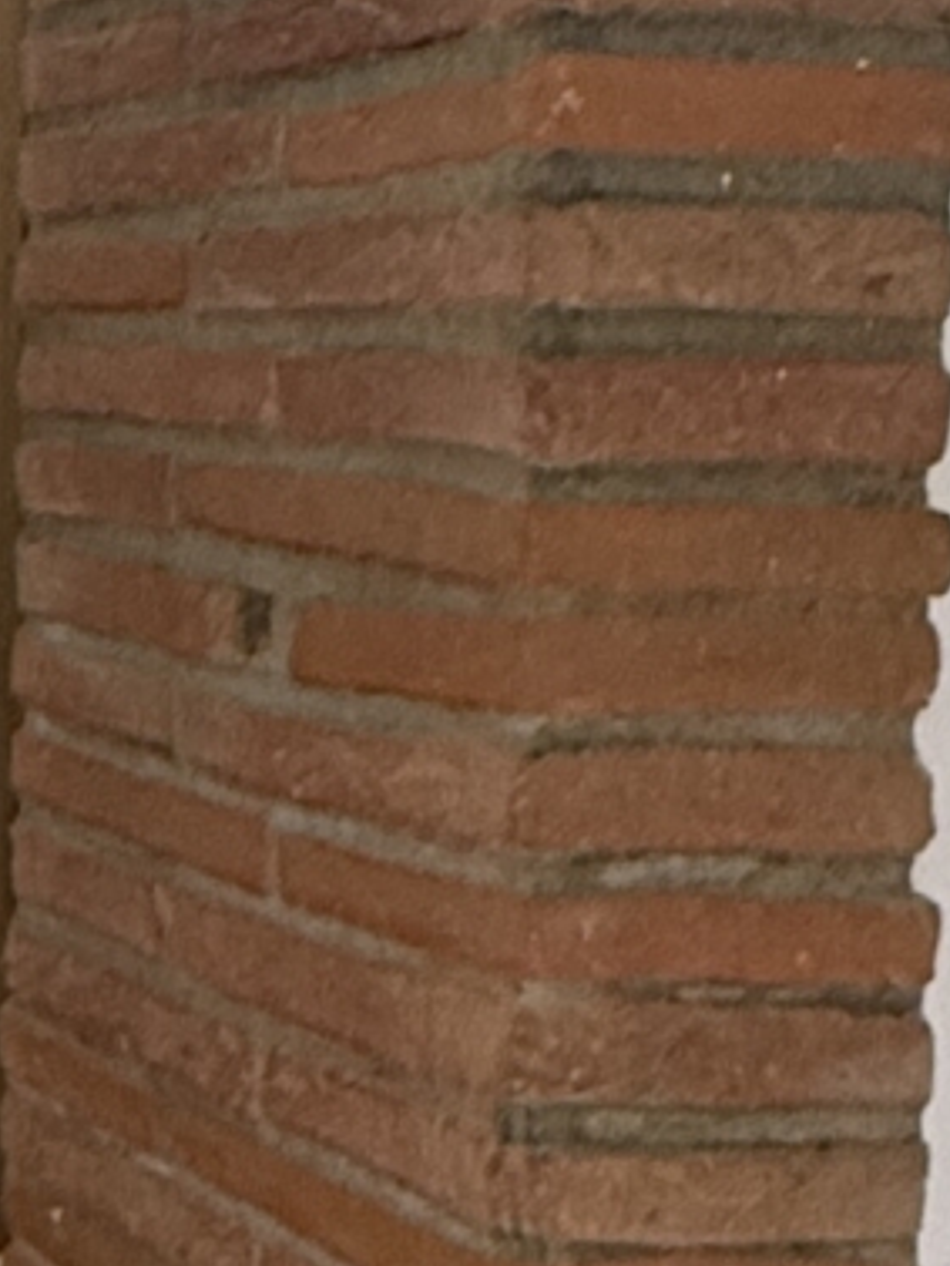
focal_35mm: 95
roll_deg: -0.4
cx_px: -869
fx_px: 3474
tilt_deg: -3.4
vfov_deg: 20.6
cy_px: 668
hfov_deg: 13.6
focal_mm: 2.22
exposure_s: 1/67
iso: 320
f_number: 2.2
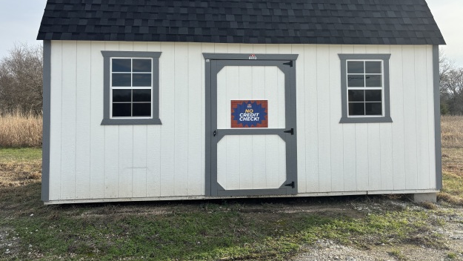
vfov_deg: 39.8
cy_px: 92
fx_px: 356
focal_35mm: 29
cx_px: 231
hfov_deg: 66.1
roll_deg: +0.8
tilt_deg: +2.6
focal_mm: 5.96
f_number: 1.6
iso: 50
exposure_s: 1/2288
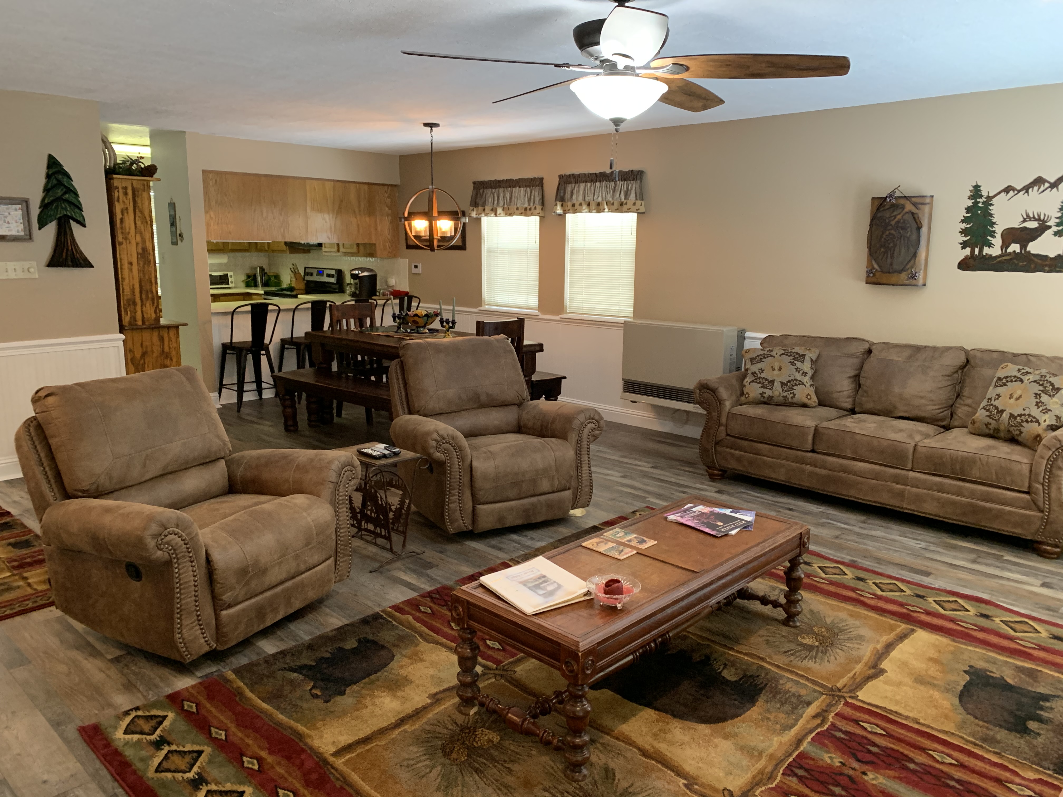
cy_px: 398
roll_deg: -0.8
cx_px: 532
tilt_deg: -11.4
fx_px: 798
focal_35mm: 26
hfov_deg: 67.3
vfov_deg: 53.1
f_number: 1.8
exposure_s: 1/60
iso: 320
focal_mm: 4.25
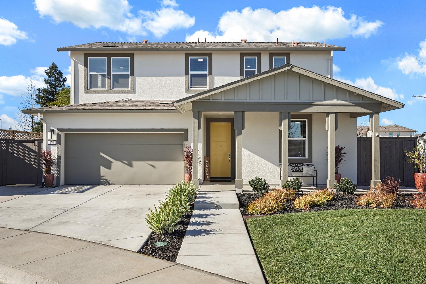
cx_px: 213
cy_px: 142
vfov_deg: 42.3
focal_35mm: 31
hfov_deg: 60.3
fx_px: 367
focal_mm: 31
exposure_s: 1/250
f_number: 11
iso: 500
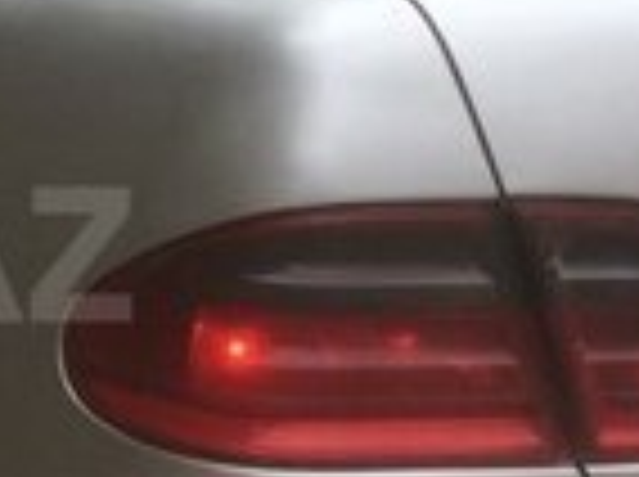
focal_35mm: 135
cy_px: 254
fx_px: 2488
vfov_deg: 11.0
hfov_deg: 13.7
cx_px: -328
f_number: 2.2
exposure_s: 1/348
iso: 32
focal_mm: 4.15
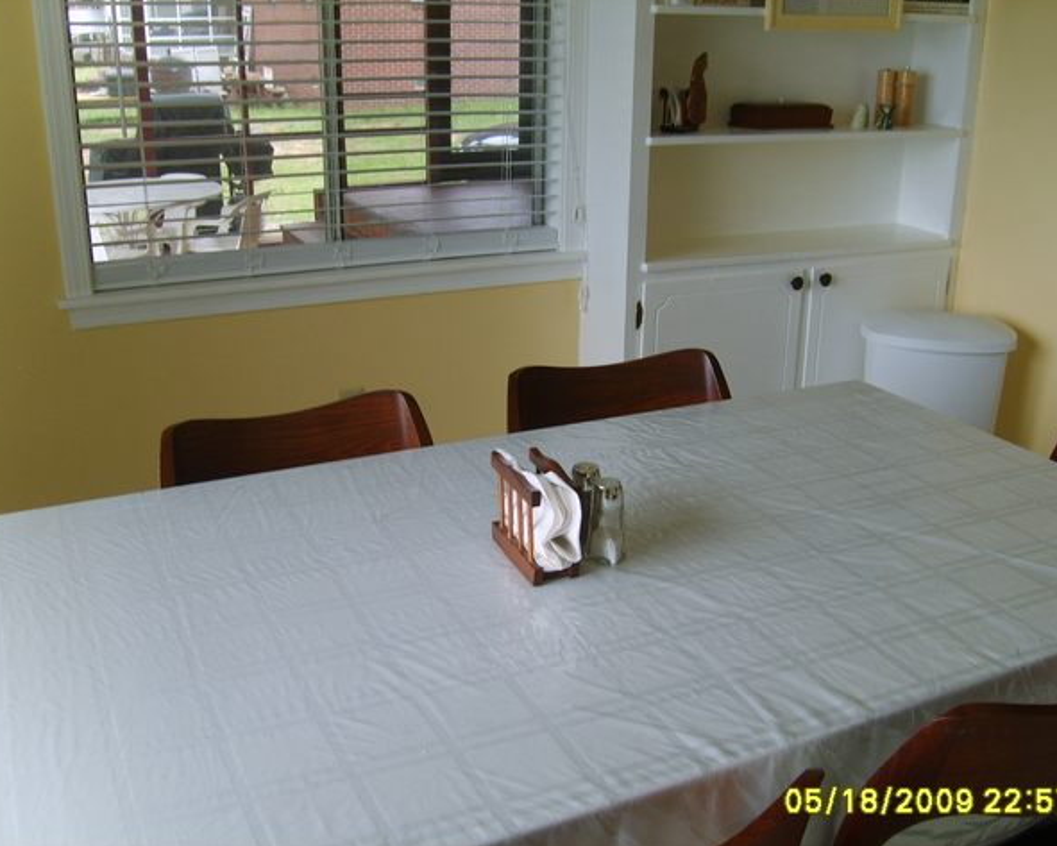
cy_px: 424
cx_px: 547
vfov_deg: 40.1
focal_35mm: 37
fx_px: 1158
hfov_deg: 49.1
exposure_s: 1/45
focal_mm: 5.8
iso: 50
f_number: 2.8
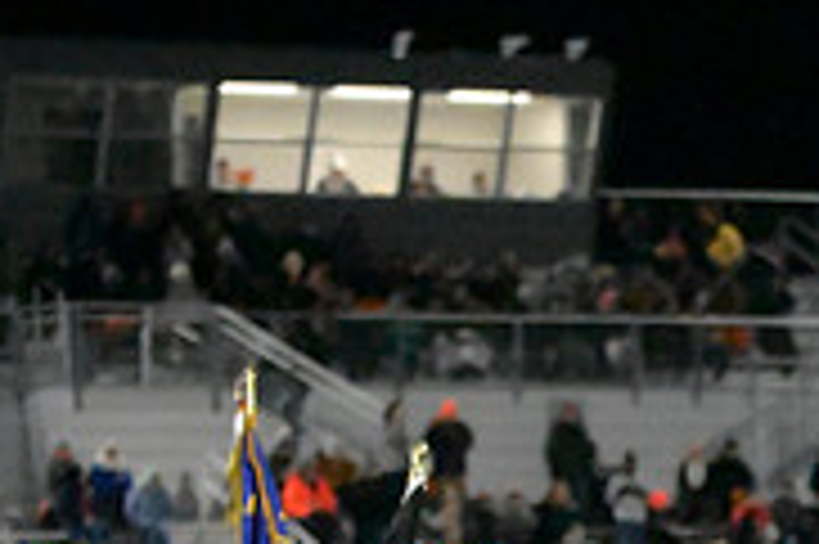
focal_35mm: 287
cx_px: 1215
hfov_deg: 7.1
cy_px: 863
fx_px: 6523
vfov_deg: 4.7
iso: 45600
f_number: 2.8
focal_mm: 90
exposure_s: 1/8000
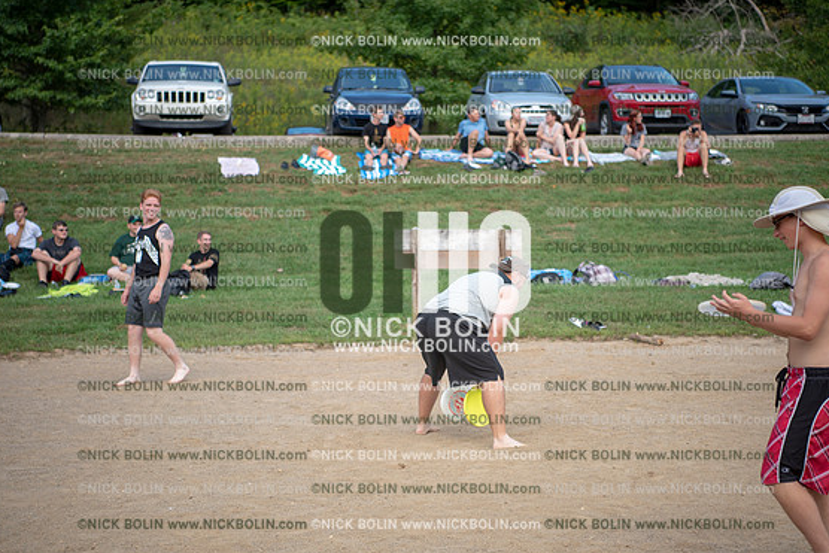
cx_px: 425
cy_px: 282
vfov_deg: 18.7
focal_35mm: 73
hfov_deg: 27.7
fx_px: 1681
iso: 160
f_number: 3.2
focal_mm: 70
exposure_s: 1/320
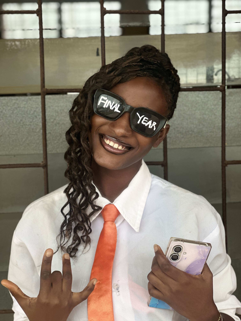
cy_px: 160
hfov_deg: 19.1
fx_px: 715
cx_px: 120
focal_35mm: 77
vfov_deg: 25.3
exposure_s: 1/121
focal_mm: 9
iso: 160
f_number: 2.8
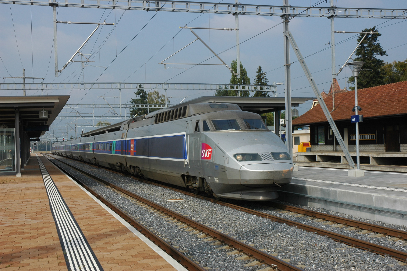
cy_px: 136
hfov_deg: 38.9
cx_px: 204
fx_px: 576
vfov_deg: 26.4
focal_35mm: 51
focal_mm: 34
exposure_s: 1/400
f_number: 10
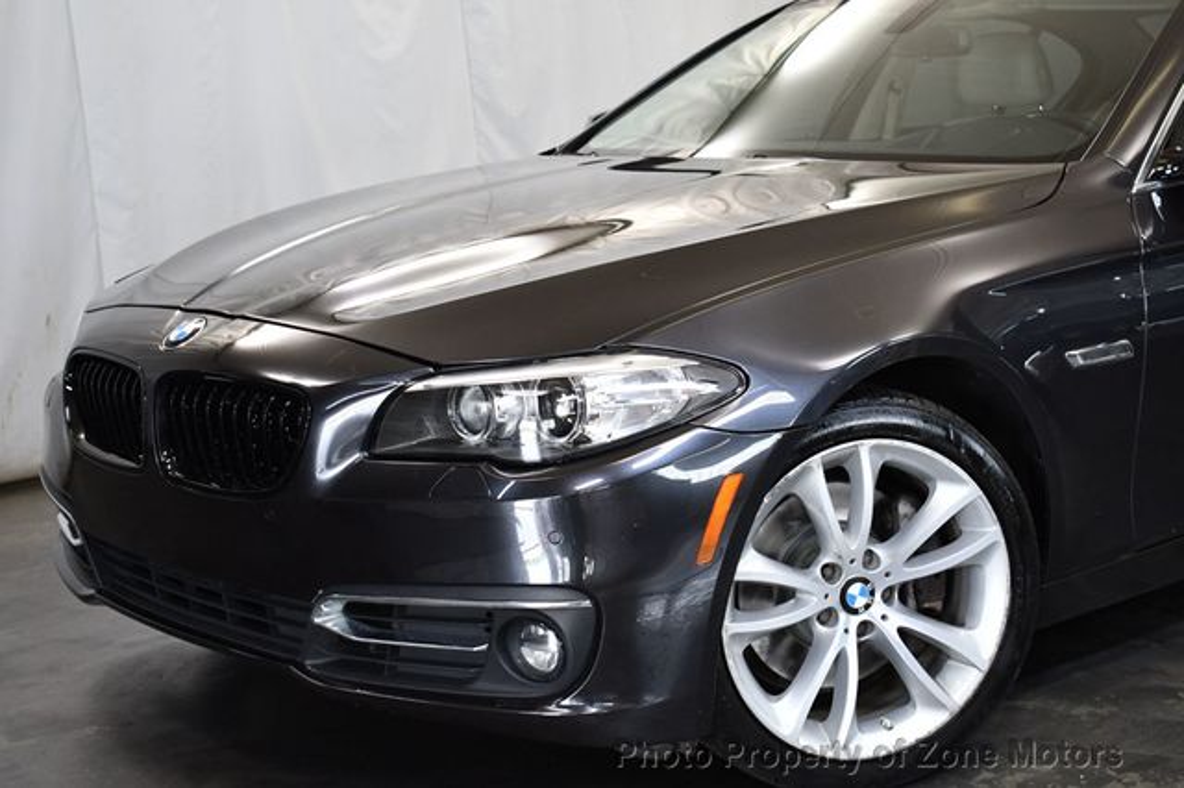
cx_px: 592
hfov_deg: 35.1
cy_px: 394
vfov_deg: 23.8
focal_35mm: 57
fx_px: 1874
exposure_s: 1/125
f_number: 4.8
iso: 1100
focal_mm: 38
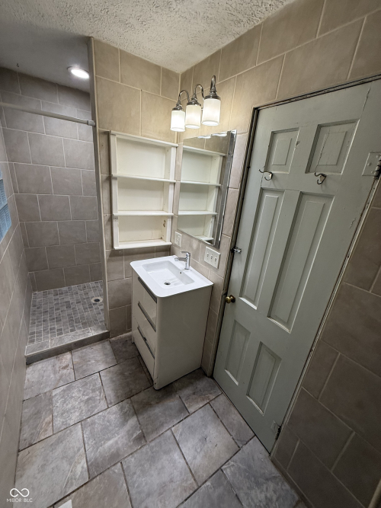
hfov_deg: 85.7
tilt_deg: -19.8
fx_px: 206
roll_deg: -5.9
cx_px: 190
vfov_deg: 102.1
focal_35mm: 14
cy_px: 254
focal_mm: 2.22
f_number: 2.2
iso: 125
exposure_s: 1/120
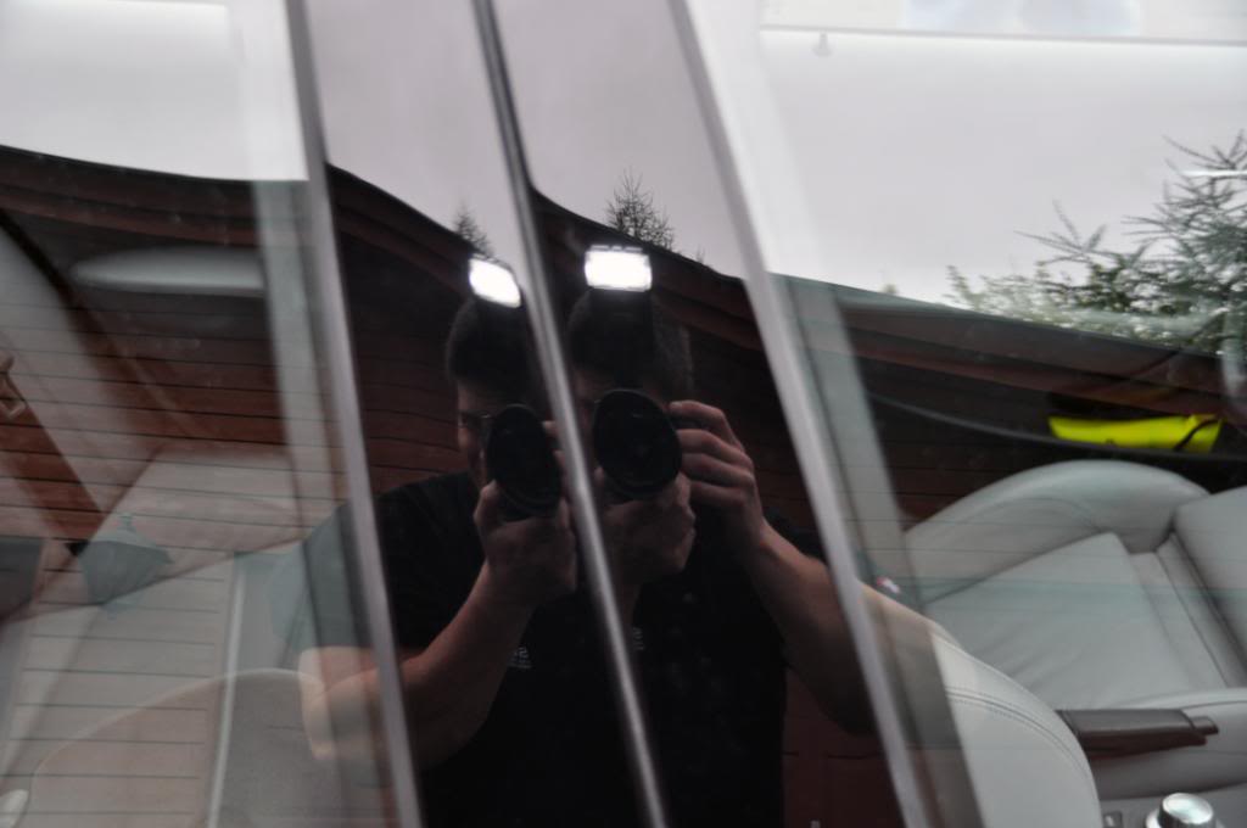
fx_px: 1868
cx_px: 624
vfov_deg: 25.0
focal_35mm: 54
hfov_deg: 36.9
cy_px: 414
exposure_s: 1/60
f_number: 4.5
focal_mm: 36
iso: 360
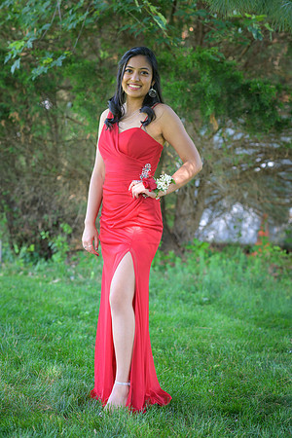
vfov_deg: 23.9
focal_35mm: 85
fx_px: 1034
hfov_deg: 16.1
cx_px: 146
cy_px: 219
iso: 400
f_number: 3.5
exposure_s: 1/250
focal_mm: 85
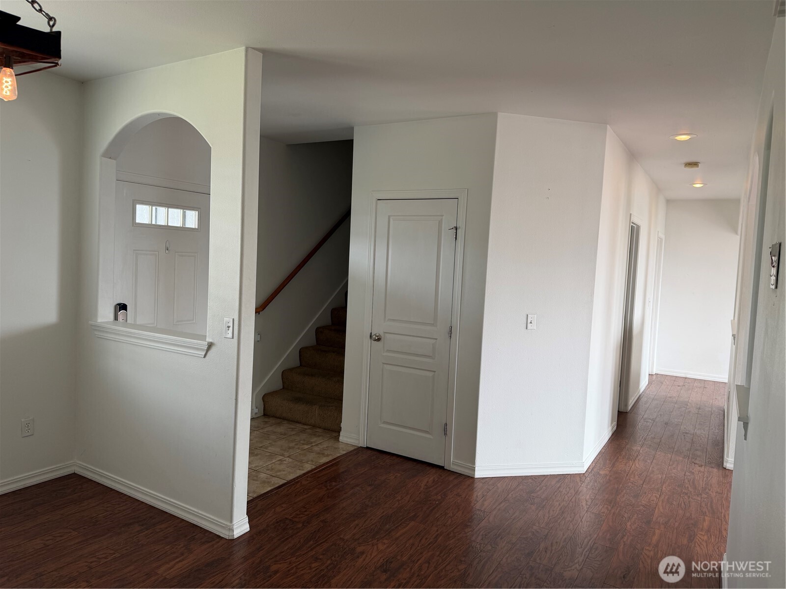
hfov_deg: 71.6
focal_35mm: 24
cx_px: 393
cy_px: 294
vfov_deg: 56.8
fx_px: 545
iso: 100
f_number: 1.78
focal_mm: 6.76
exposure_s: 1/120
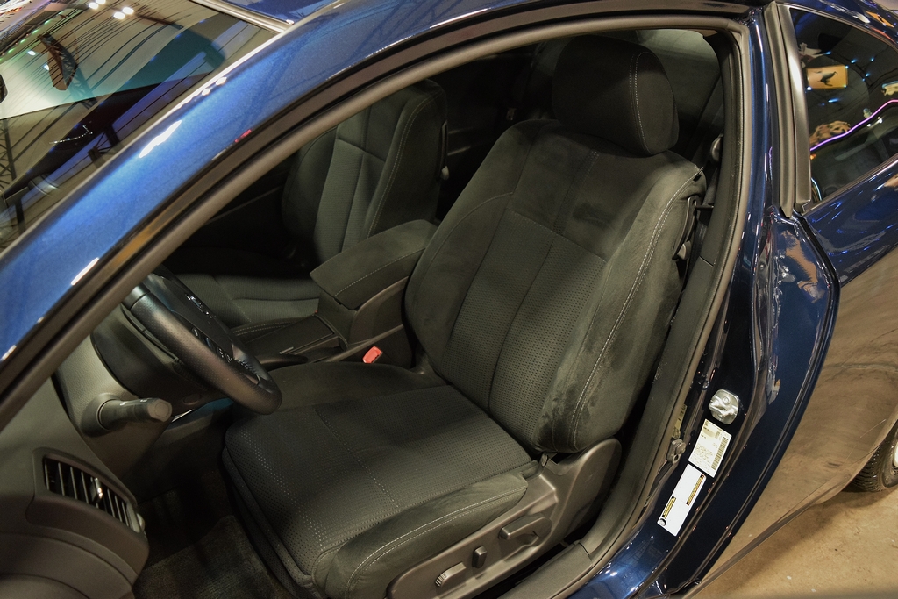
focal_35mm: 27
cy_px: 300
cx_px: 449
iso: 4500
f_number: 3.5
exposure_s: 1/60
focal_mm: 18
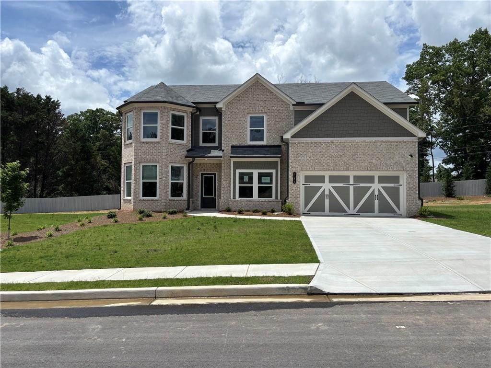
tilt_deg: +1.5
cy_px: 184
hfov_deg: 67.3
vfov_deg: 53.1
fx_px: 369
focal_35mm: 26
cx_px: 246
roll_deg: +0.3
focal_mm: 5.96
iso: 50
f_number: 1.6
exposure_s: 1/6711
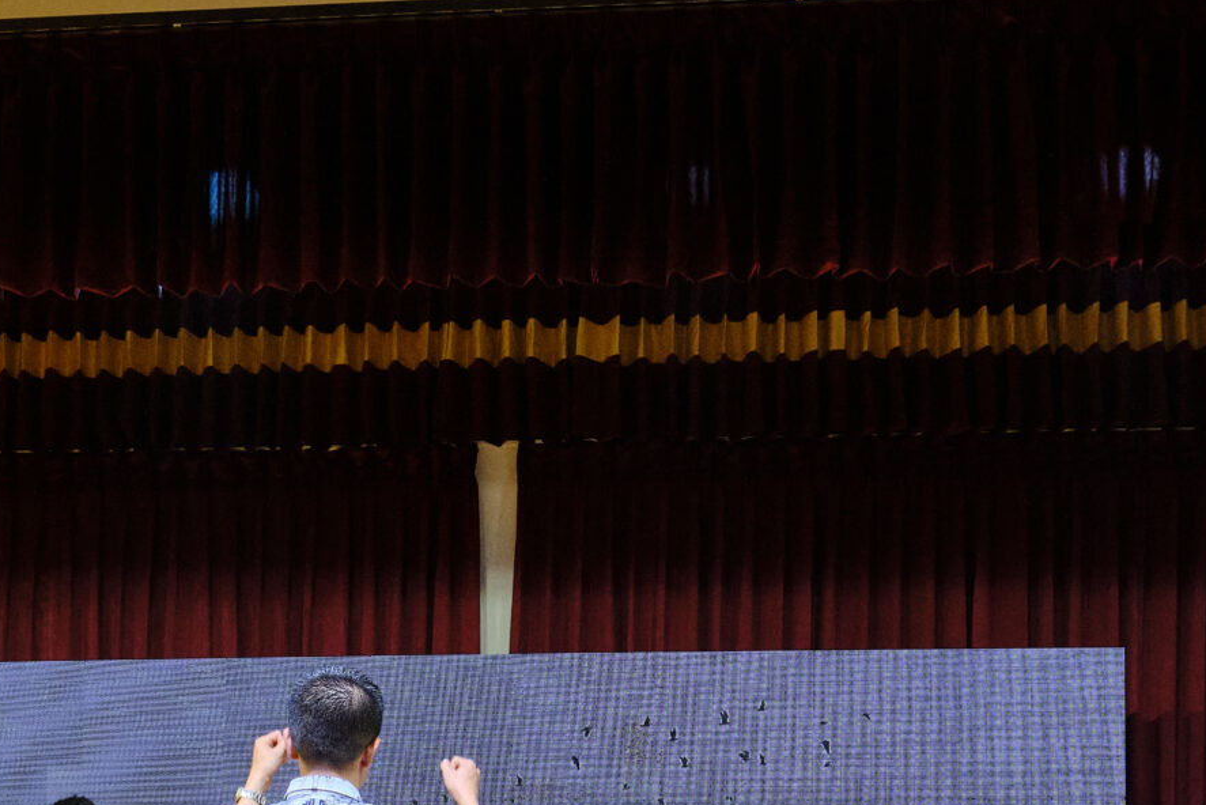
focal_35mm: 75
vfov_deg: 17.3
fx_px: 2513
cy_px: 982
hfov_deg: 26.8
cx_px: 415
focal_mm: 17
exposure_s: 1/125
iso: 2000
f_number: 5.6
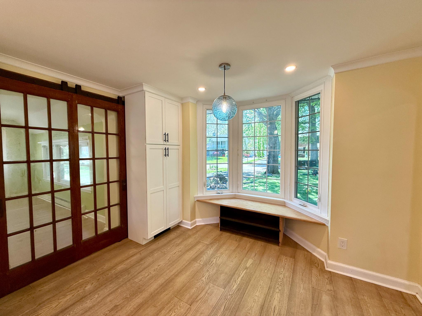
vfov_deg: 85.7
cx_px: 211
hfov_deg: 102.1
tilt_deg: -2.0
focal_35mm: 14
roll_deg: +0.7
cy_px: 158
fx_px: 171
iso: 64
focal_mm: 2.22
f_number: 2.2
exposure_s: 1/120
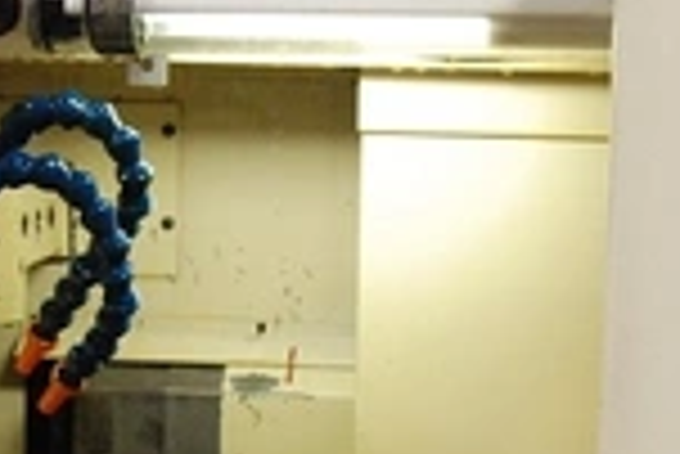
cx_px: 266
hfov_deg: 18.4
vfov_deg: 12.2
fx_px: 2099
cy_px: 510
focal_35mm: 111
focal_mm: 28
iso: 1600
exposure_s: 1/125
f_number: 5.6
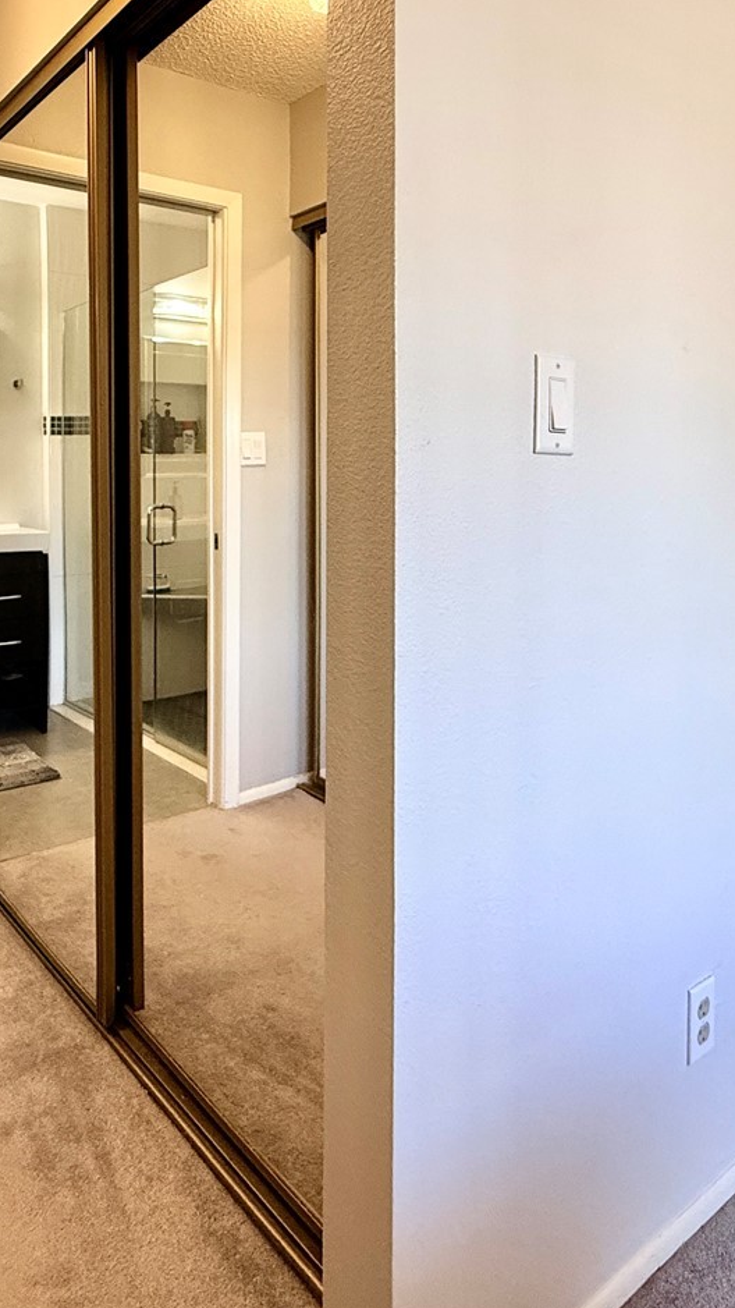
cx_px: 351
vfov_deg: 70.8
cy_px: 492
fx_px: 901
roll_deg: +0.3
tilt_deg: -1.2
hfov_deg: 44.4
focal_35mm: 26
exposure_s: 1/120
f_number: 2.2
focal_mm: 2.22
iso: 250
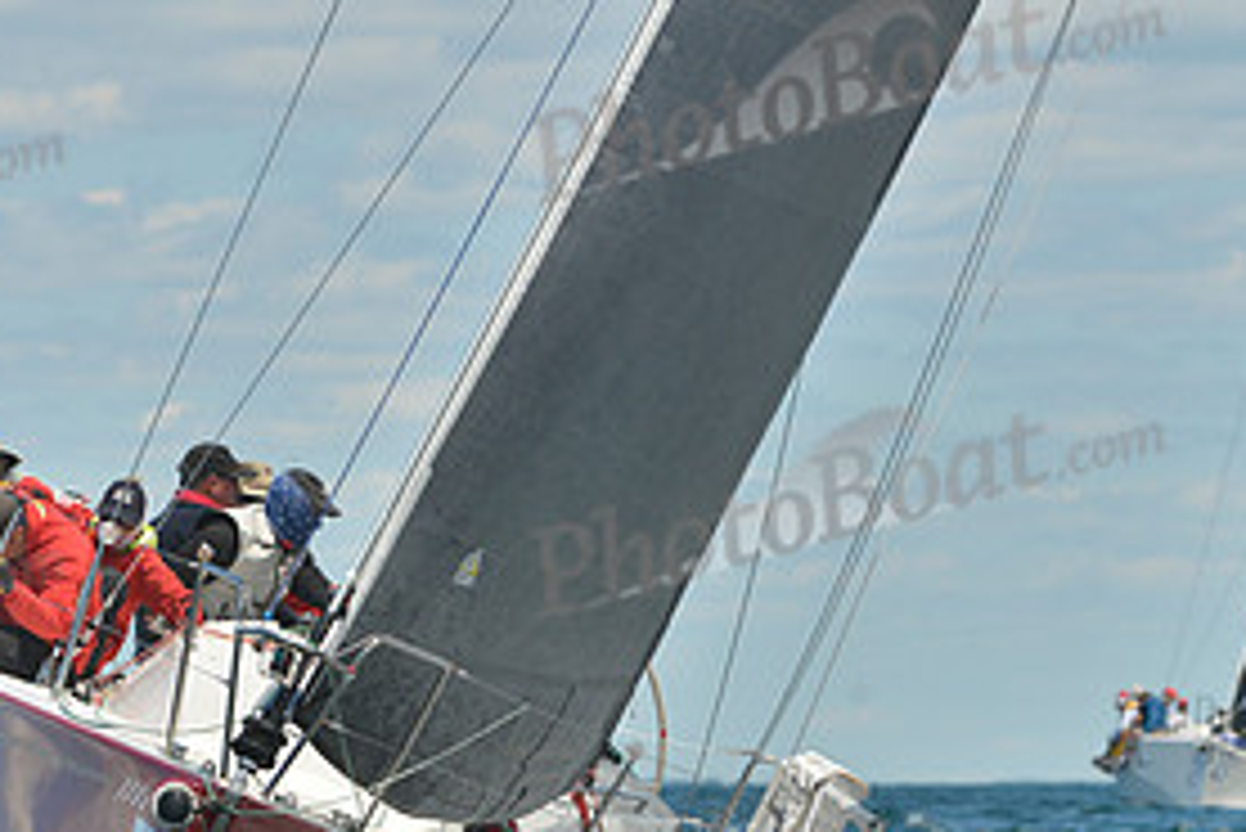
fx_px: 20292
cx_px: 301
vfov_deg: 2.3
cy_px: 798
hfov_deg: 3.5
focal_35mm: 586
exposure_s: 1/800
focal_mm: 280
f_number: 9
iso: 280
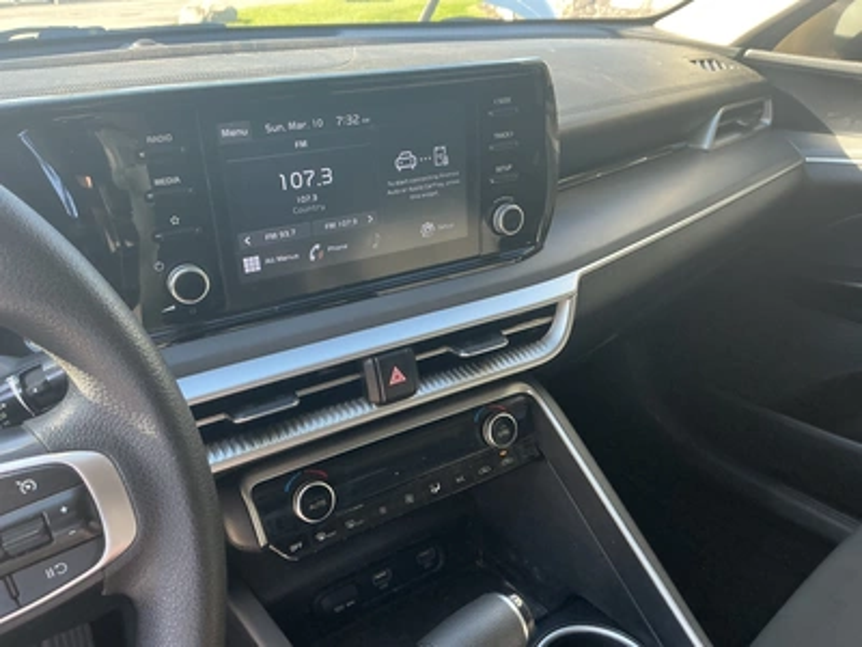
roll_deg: -1.2
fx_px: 697
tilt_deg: -25.6
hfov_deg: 63.4
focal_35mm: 28
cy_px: 324
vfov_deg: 49.7
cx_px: 431
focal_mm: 3
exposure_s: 1/122
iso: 64
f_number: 1.8
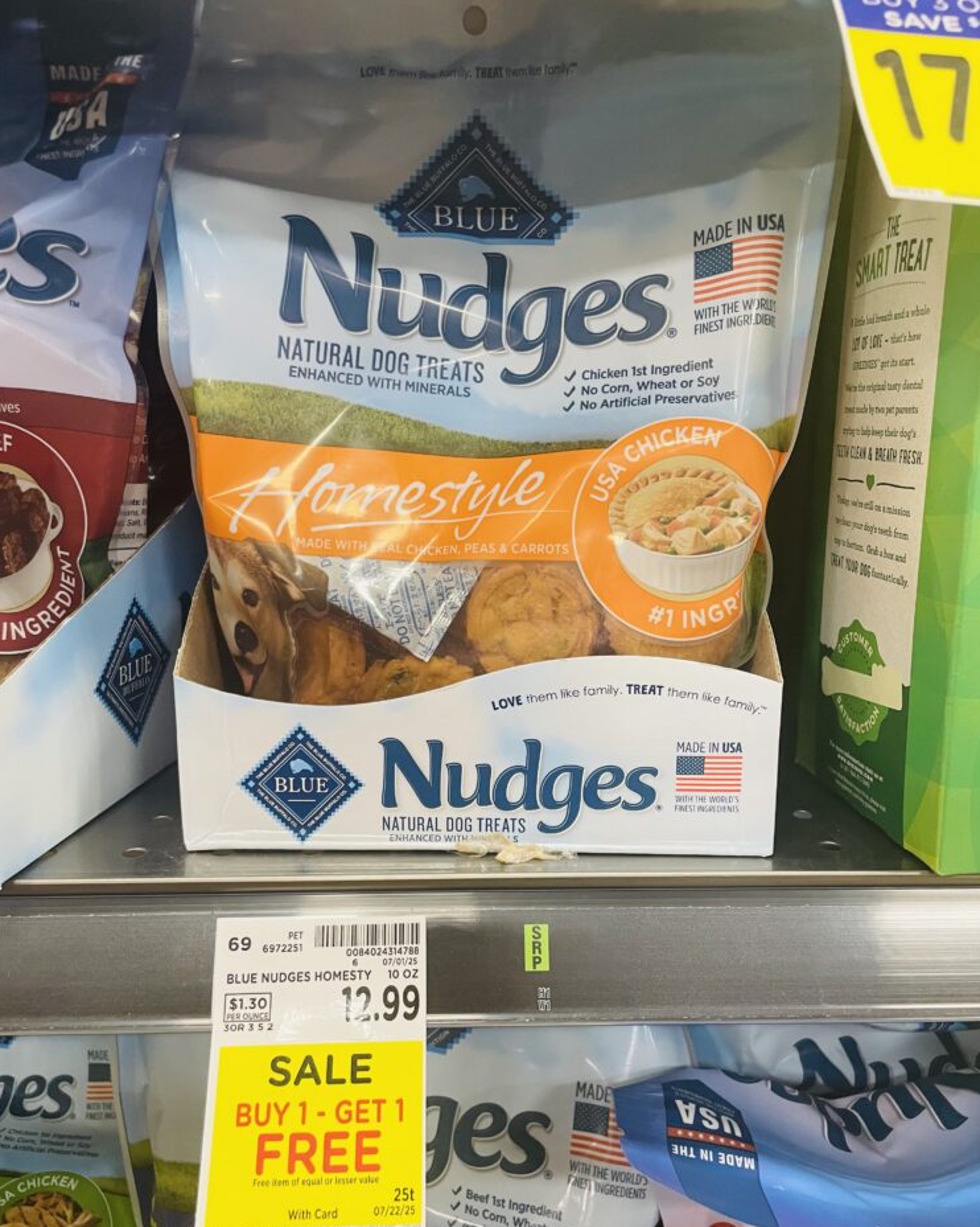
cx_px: 493
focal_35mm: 28
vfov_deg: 62.2
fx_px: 1015
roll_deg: +0.2
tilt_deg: -12.5
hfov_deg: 51.5
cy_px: 631
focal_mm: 4.2
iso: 125
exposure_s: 1/60
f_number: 1.6
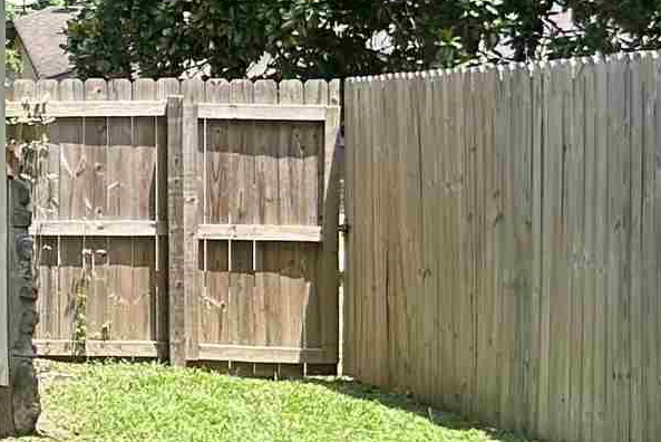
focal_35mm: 140
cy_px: 108
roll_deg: +0.9
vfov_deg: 9.8
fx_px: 2572
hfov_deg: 12.4
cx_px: -788
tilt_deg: +1.5
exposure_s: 1/1224
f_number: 1.5
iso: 50
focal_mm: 5.7
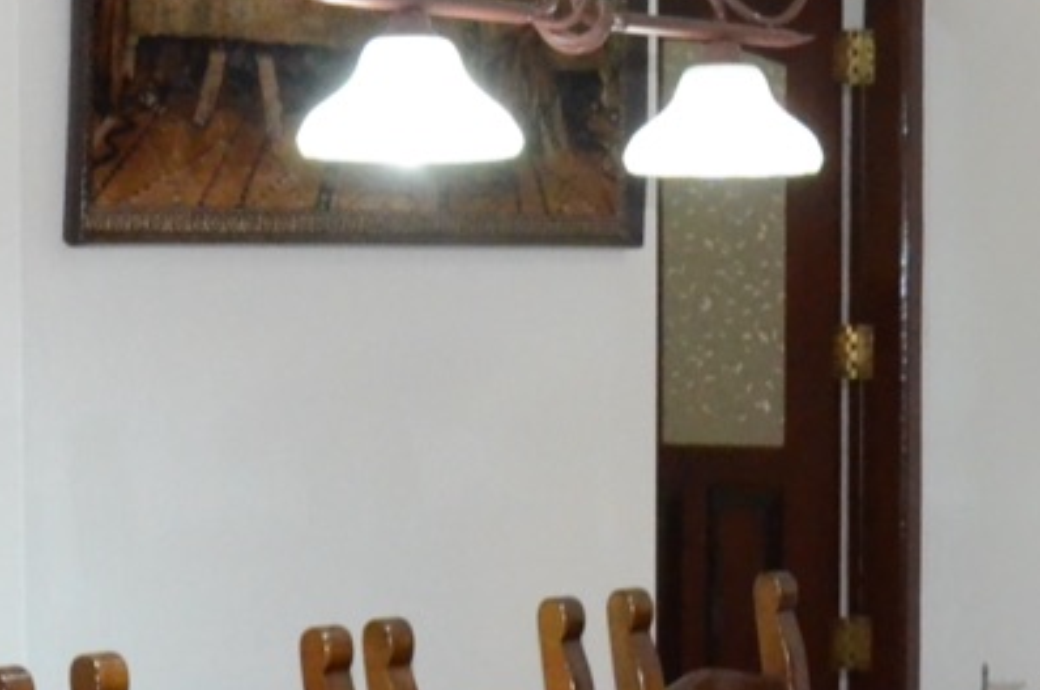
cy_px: 682
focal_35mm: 122
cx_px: 651
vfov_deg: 11.1
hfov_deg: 16.8
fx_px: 3519
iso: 3200
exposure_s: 1/60
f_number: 7.1
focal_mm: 18
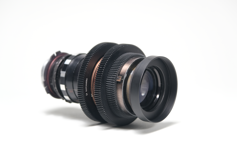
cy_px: 79
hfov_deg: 18.4
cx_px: 118
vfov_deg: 12.3
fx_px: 731
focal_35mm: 111
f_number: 4
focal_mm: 74.2
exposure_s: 1/160
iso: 640
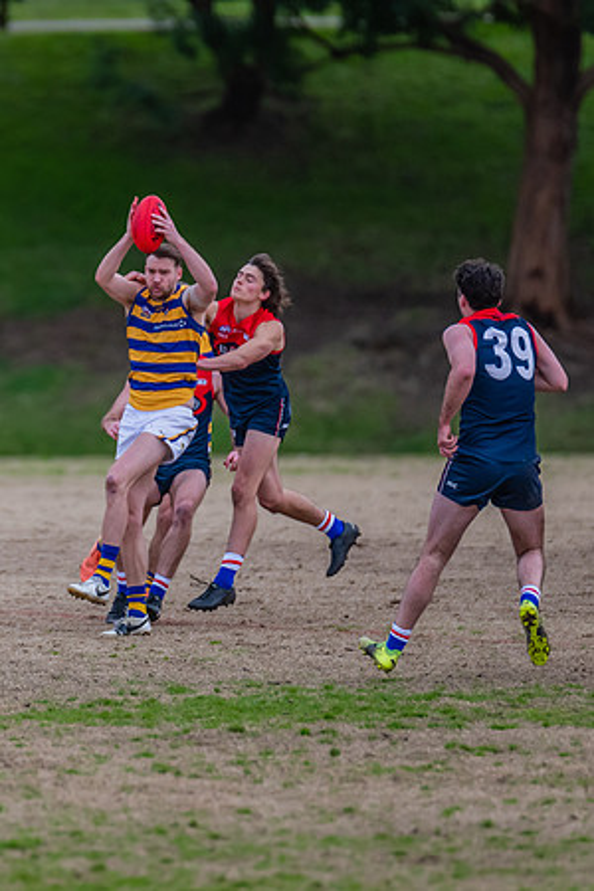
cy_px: 426
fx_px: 14057
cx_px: 37
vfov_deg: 3.6
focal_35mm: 568
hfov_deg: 2.4
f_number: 2.8
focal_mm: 300
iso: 1100
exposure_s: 1/2000
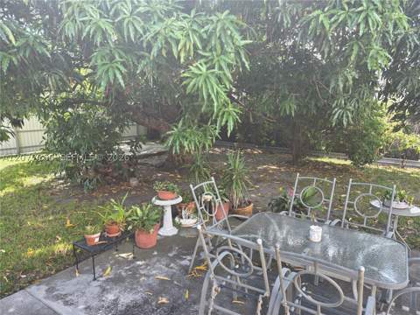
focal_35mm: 23
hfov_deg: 73.9
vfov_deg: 58.9
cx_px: 210
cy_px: 158
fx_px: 279
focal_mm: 6.3
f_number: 1.7
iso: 40
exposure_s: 1/180
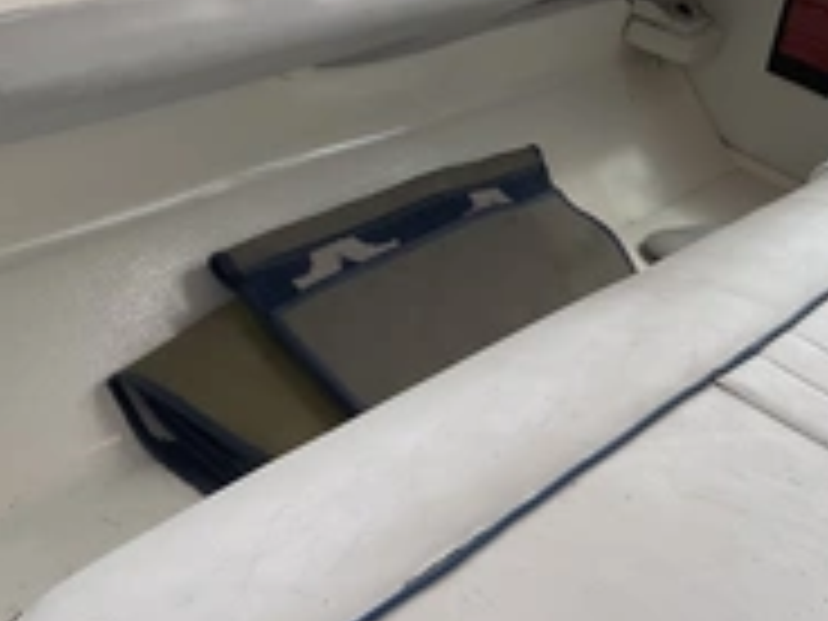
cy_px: 279
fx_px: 1507
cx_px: 608
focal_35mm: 63
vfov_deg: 23.3
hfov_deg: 30.3
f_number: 1.8
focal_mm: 3
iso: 25
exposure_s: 1/792
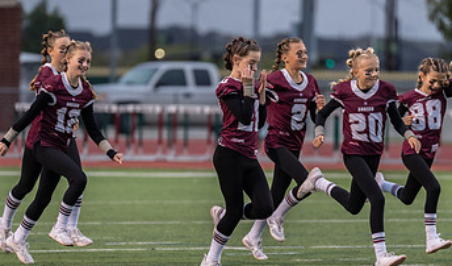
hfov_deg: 5.9
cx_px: 202
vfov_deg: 3.5
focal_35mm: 362
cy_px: 146
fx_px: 4385
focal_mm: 200
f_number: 2.8
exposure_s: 1/1000
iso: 1600
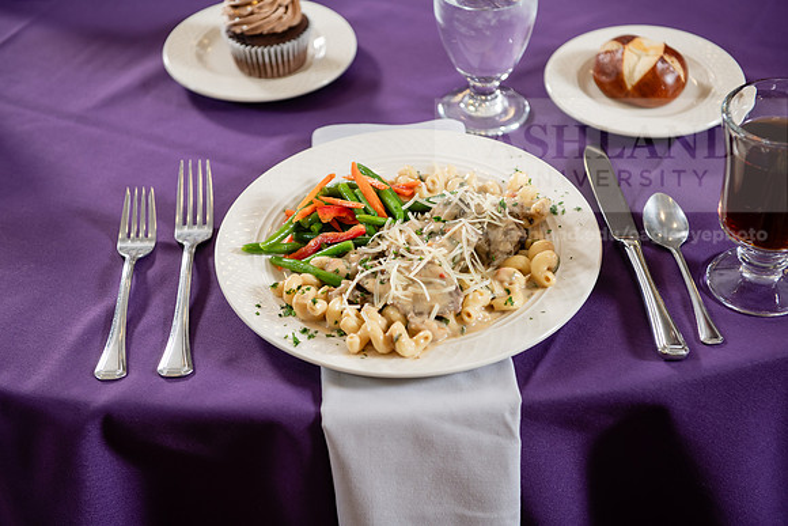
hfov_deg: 28.8
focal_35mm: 70
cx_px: 394
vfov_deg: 19.5
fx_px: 1533
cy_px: 263
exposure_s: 1/200
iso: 400
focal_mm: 70
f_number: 4
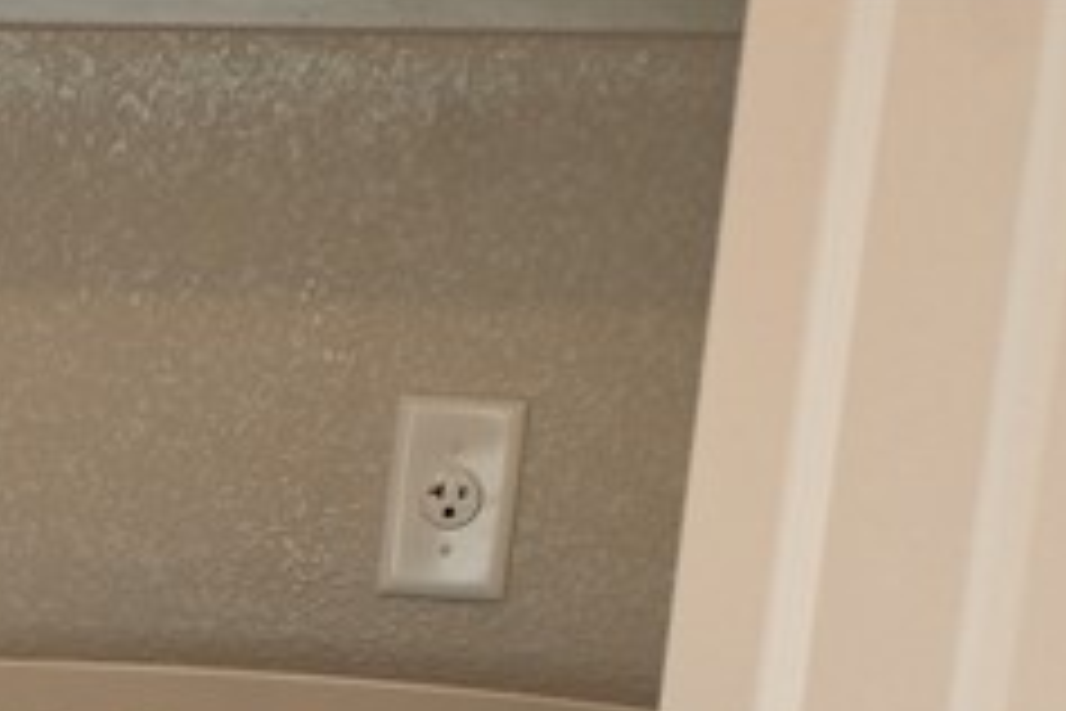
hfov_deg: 10.5
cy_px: 1611
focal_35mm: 175
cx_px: -1264
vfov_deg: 7.4
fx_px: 5186
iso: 400
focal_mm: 25.5
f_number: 5.3
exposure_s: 1/40
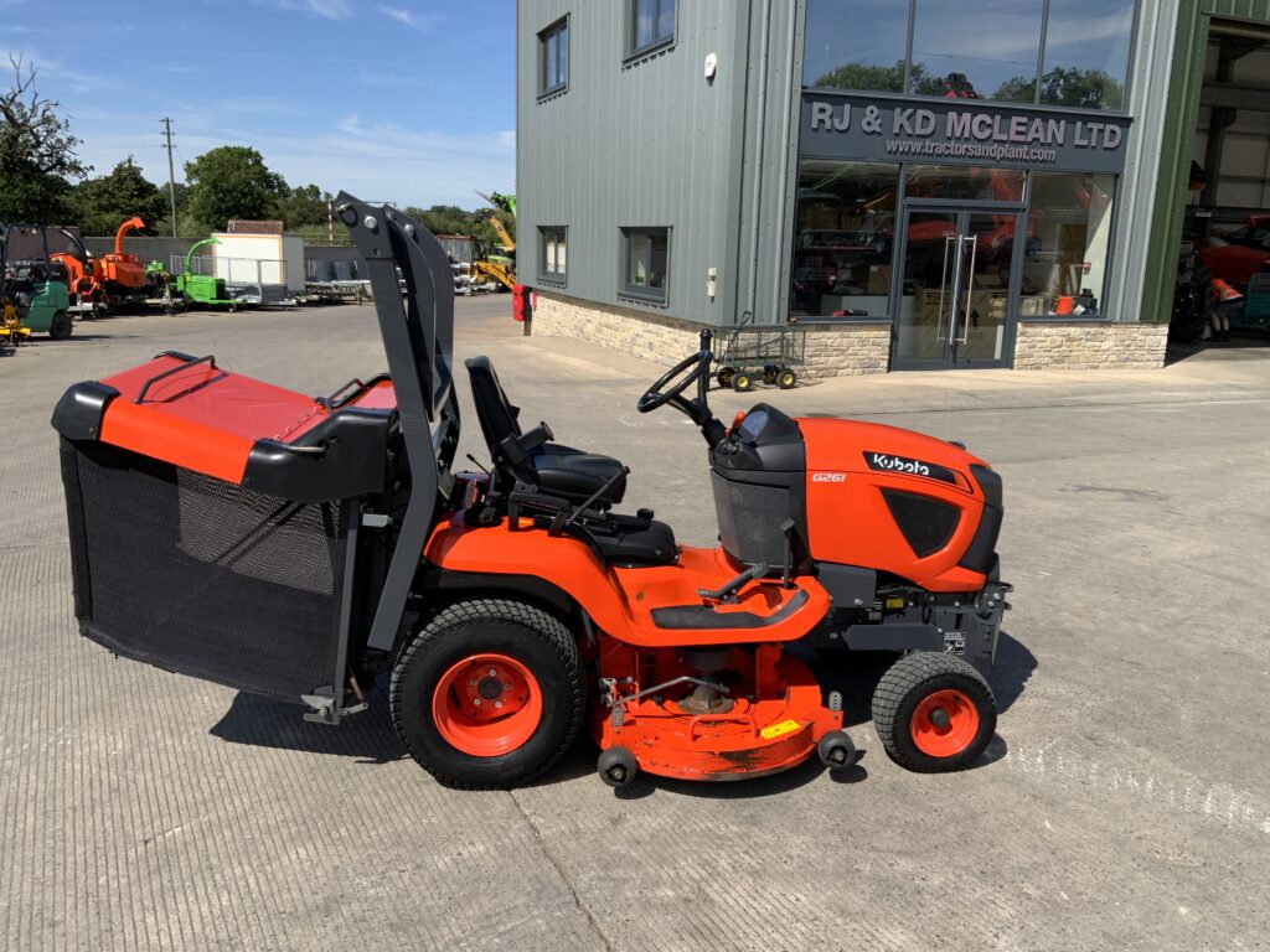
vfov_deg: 48.2
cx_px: 635
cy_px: 476
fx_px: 1064
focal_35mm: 29
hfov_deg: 61.7
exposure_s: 1/1848
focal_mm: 3
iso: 16
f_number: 1.8
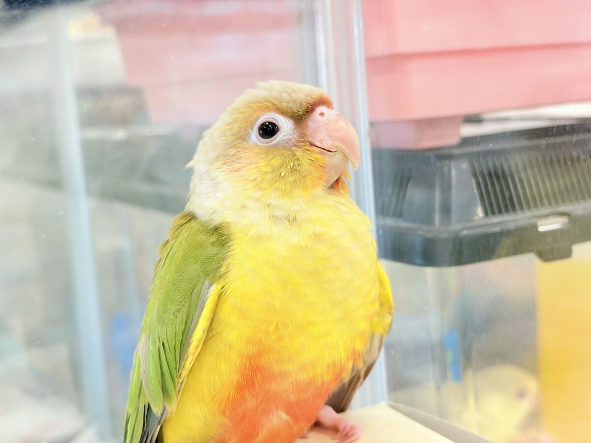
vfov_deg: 28.0
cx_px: 296
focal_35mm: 52
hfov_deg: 36.8
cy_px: 222
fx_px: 888
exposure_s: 1/50
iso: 64
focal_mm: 5.96
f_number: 1.6
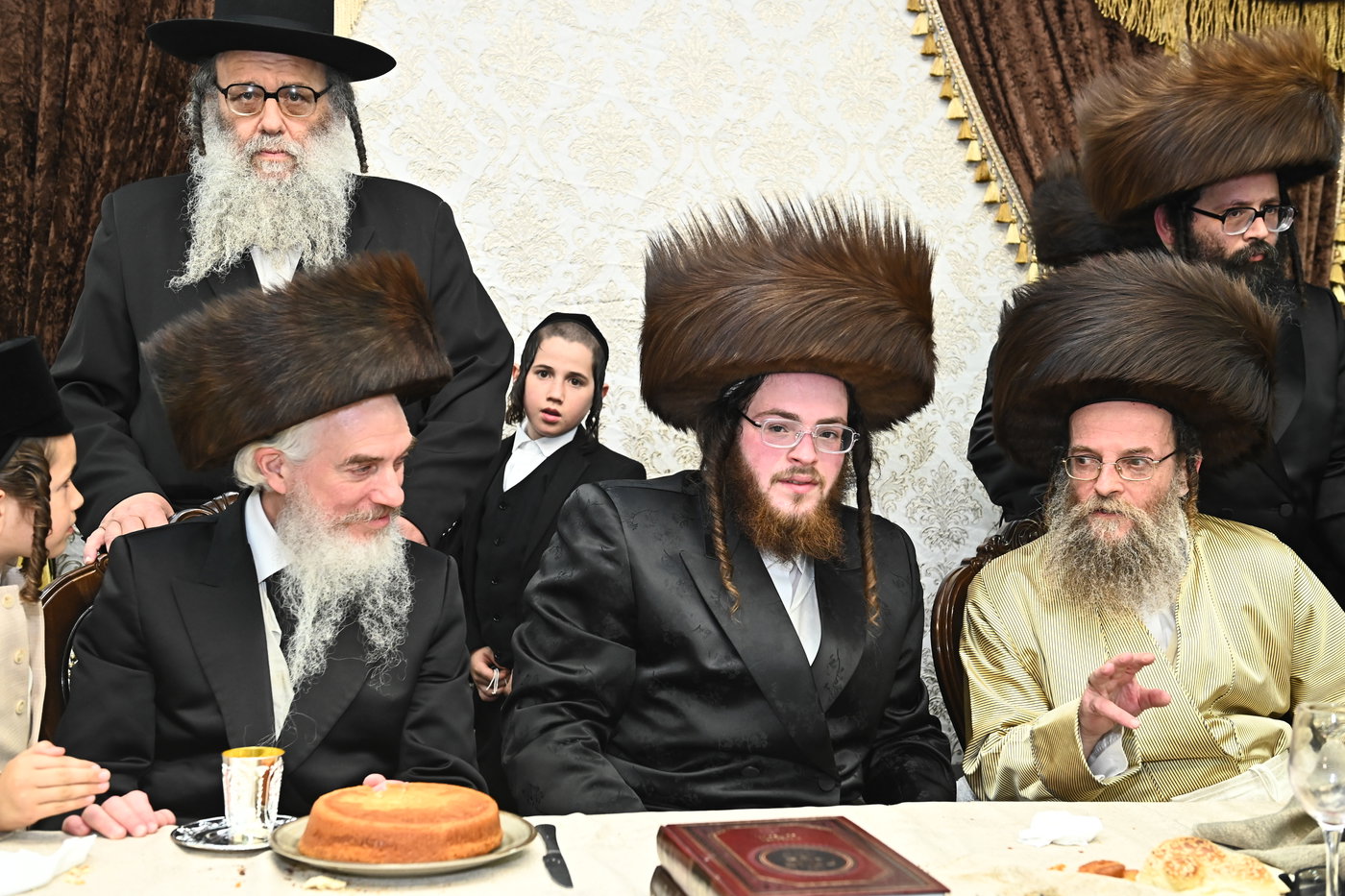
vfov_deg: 28.1
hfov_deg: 41.1
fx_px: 1793
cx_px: 672
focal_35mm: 48
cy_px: 448
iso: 2000
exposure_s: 1/200
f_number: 5
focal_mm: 48
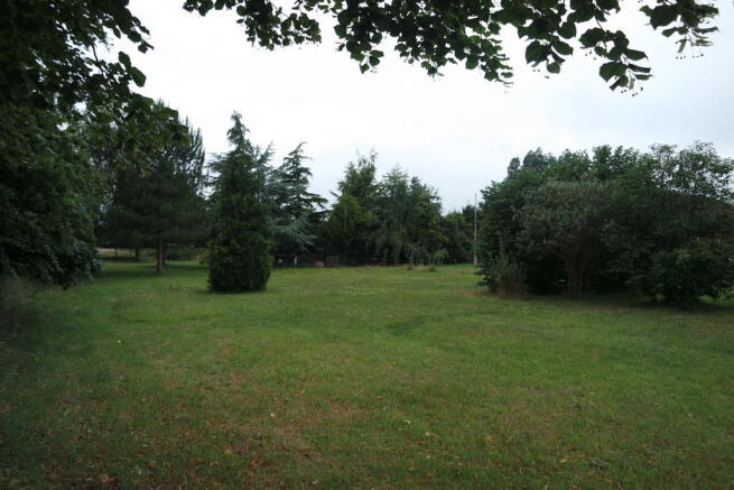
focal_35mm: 24
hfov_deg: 73.7
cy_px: 245
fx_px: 489
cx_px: 367
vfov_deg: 53.2
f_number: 3.5
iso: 100
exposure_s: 1/500
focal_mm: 16
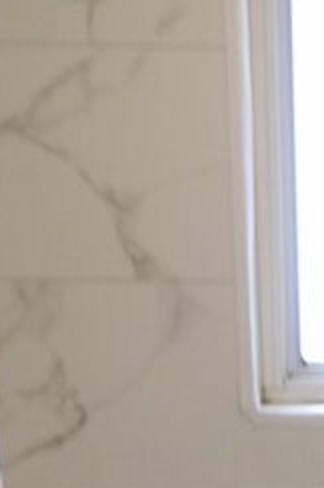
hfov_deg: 15.1
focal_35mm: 82
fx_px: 1110
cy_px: 568
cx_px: 522
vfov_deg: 23.0
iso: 211
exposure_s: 1/17
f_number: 3.2
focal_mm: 4.3
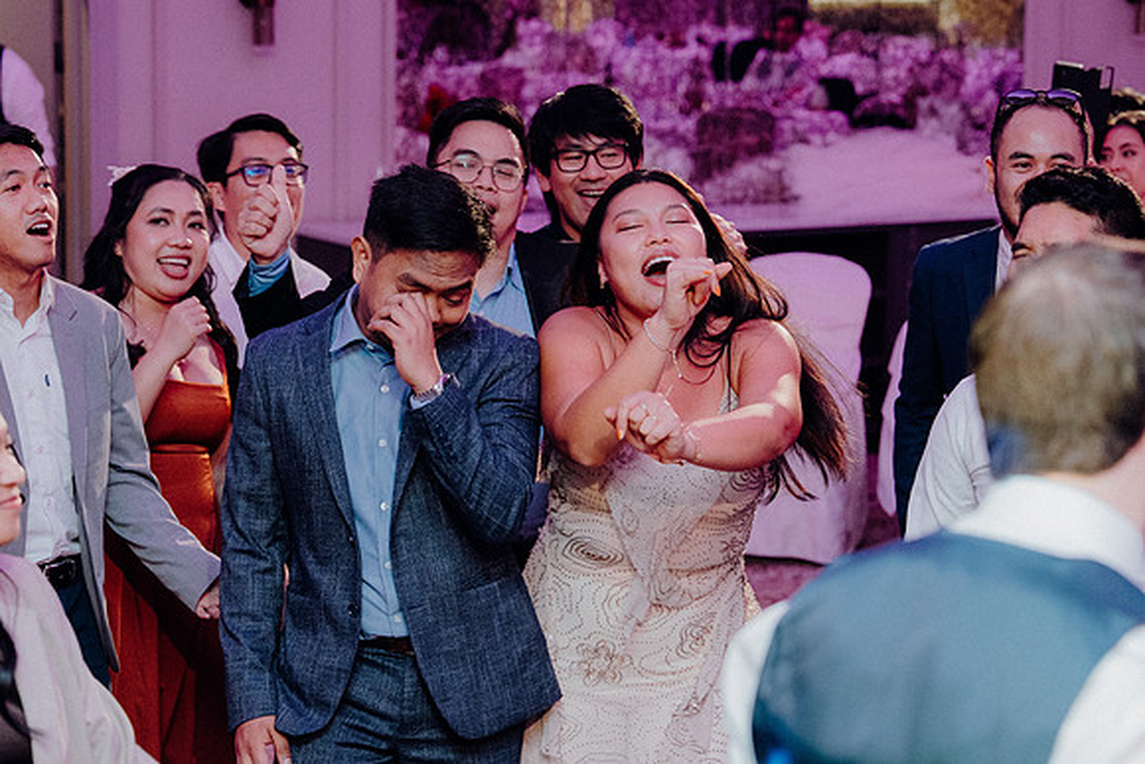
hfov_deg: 19.5
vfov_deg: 13.0
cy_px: 382
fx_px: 3340
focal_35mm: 105
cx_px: 572
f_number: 3.5
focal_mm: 70
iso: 3200
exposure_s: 1/160
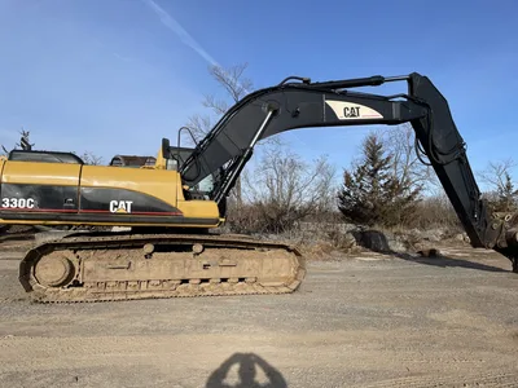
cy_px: 194
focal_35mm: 26
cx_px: 259
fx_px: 389
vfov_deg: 53.1
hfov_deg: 67.3
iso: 32
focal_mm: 4.2
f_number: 1.6
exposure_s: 1/3300
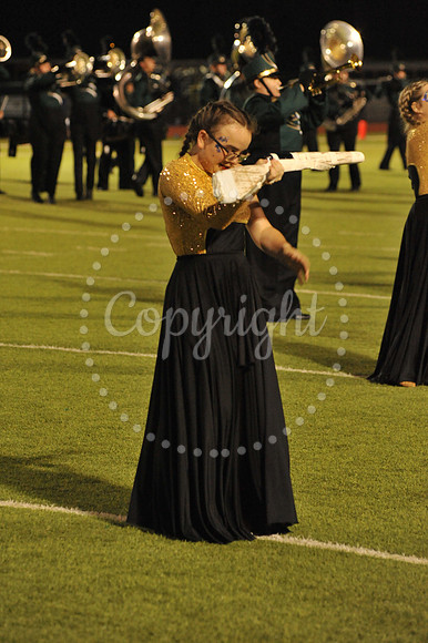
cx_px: 214
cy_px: 322
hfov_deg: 8.1
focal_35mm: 170
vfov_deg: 12.1
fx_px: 3035
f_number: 5.6
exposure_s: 1/200
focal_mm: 170
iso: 5000
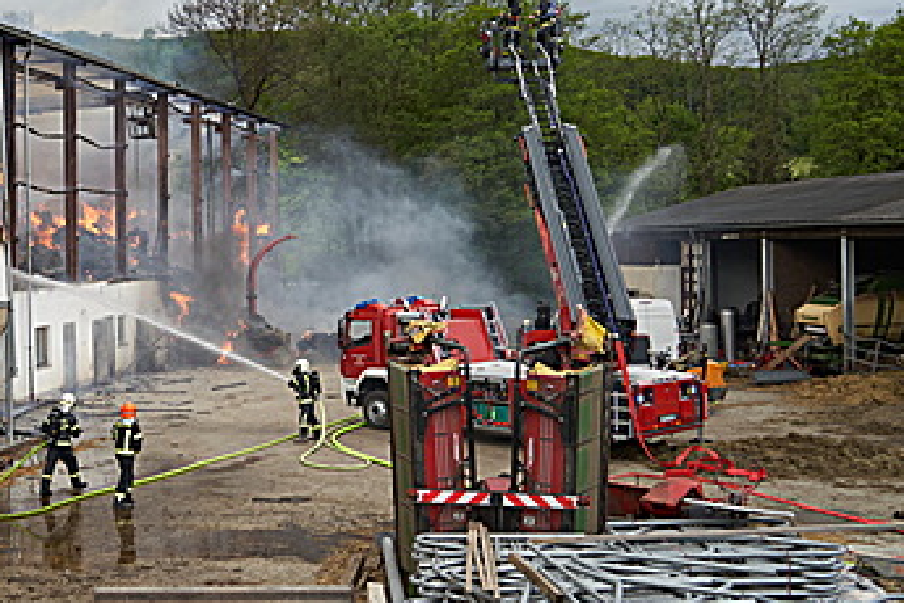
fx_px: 1255
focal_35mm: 50
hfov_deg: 37.8
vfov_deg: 27.0
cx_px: 147
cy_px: 277
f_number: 5.6
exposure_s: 1/1000
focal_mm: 28
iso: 800
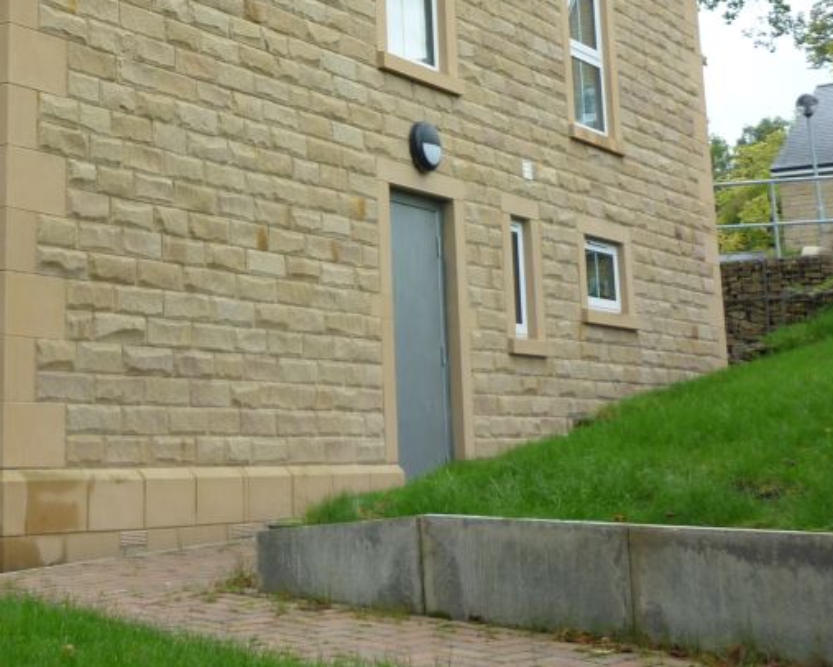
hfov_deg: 28.4
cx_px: 148
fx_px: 1603
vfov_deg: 22.8
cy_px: 39
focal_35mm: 65
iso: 80
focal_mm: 5.5
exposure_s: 1/80
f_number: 2.8
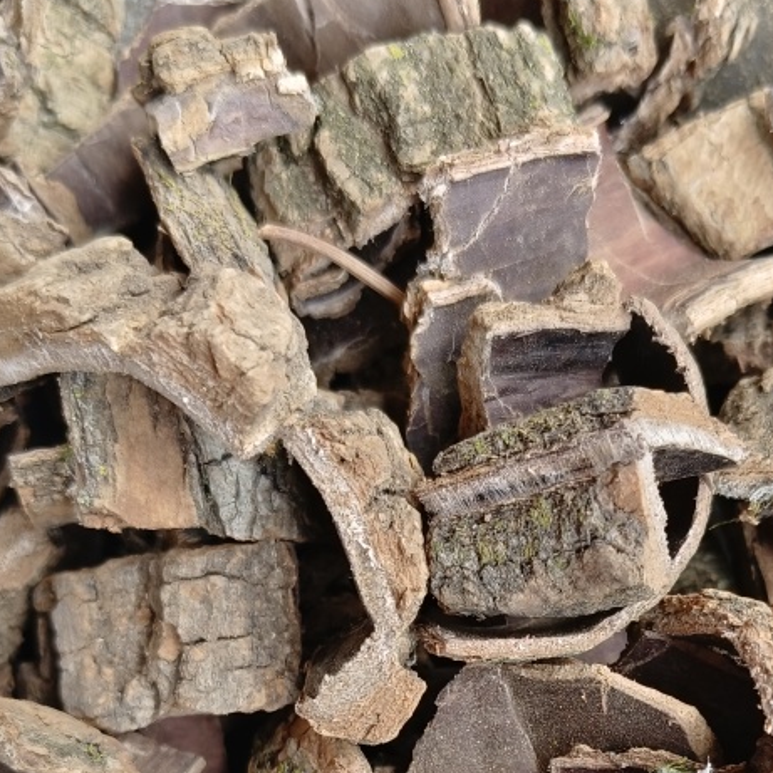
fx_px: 1187
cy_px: 685
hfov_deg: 35.9
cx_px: 476
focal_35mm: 47
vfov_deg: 34.2
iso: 81
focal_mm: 5.5
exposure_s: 1/100
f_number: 1.88
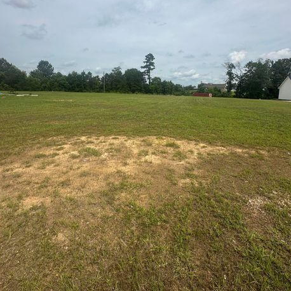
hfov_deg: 80.6
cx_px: 154
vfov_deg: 79.1
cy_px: 107
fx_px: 171
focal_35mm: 18
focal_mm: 2.22
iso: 50
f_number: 2.2
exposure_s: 1/3401
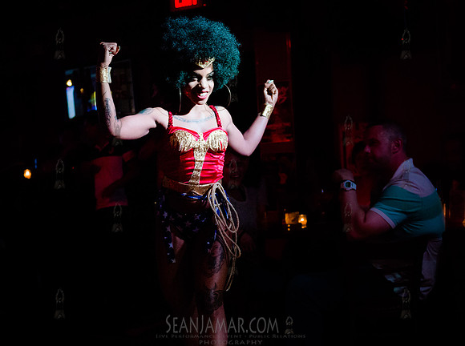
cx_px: 204
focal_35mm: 60
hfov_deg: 32.3
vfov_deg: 24.3
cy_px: 229
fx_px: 802
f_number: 2.8
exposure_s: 1/250
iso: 5000
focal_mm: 42
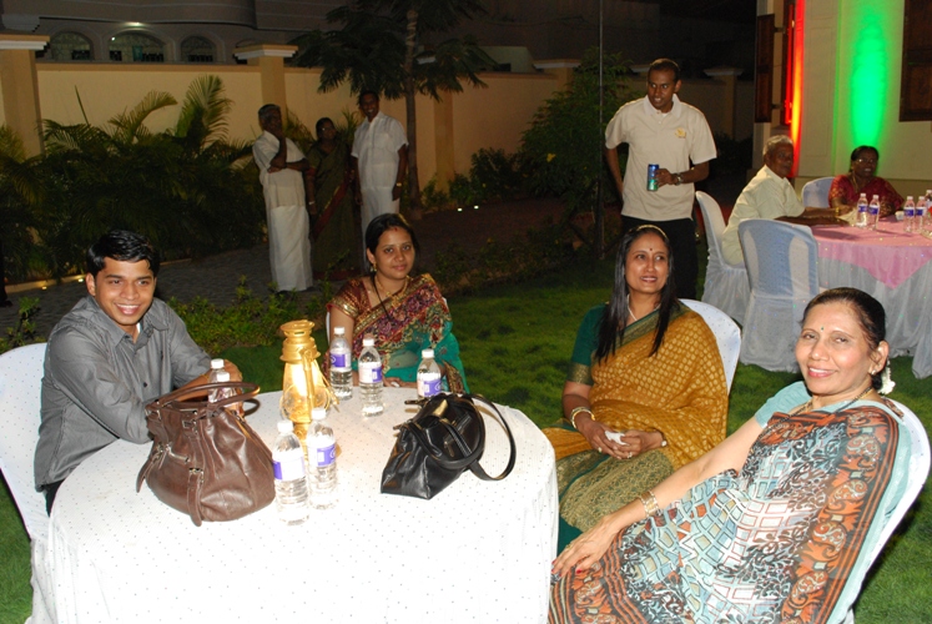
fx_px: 855
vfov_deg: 40.1
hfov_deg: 57.2
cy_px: 312
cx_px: 466
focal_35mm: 33
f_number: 7.1
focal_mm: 22
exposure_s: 1/60
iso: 800
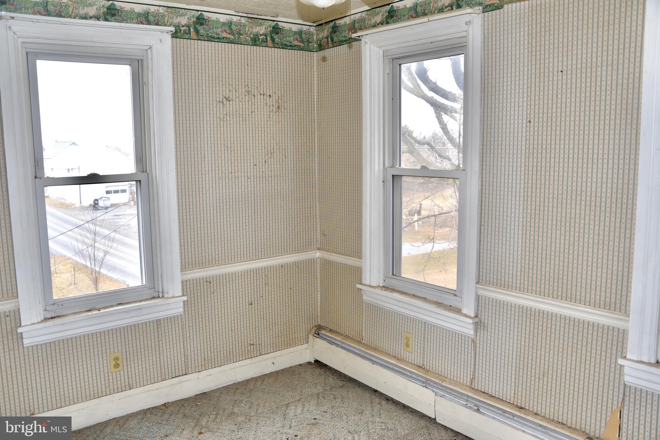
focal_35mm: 32
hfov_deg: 58.7
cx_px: 330
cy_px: 220
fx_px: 587
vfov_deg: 41.1
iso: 250
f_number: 5.6
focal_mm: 32
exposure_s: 1/125
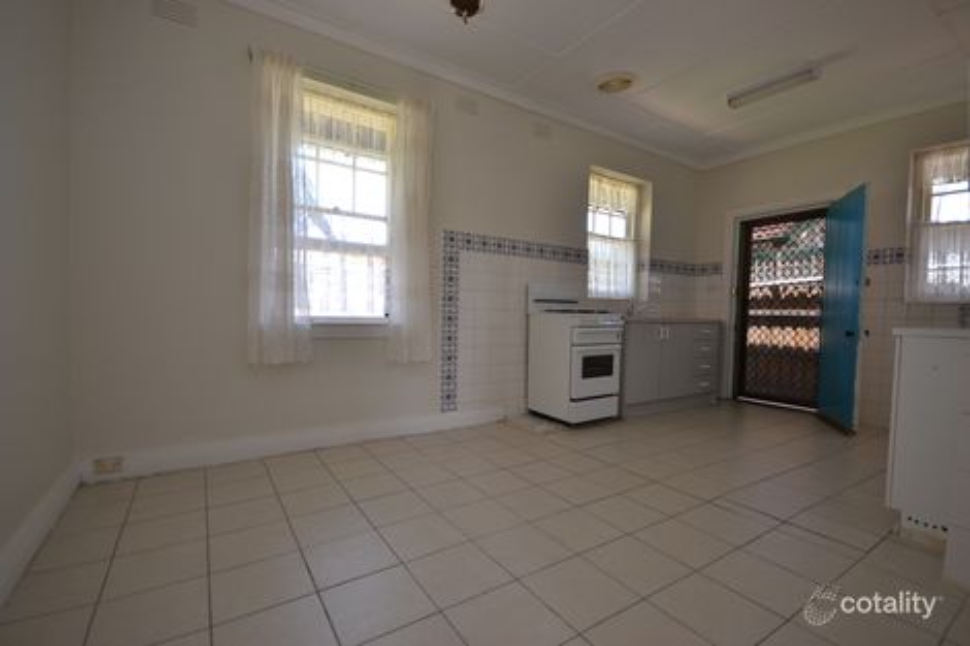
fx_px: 404
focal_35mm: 15
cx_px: 485
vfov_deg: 77.3
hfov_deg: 100.4
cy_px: 323
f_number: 4
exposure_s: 1/40
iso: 100
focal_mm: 10
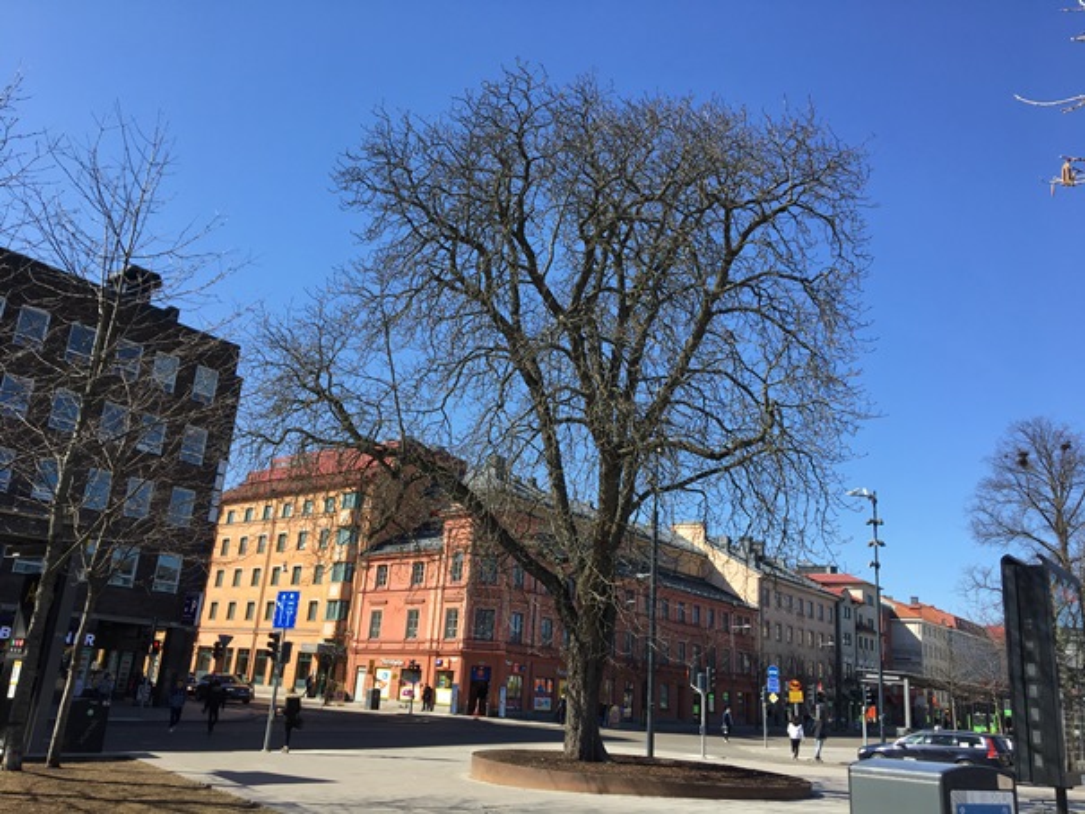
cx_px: 542
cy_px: 407
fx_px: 909
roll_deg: -4.0
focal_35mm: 29
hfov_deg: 61.6
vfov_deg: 48.2
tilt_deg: +16.8
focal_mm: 4.15
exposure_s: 1/999
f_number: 2.2
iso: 25
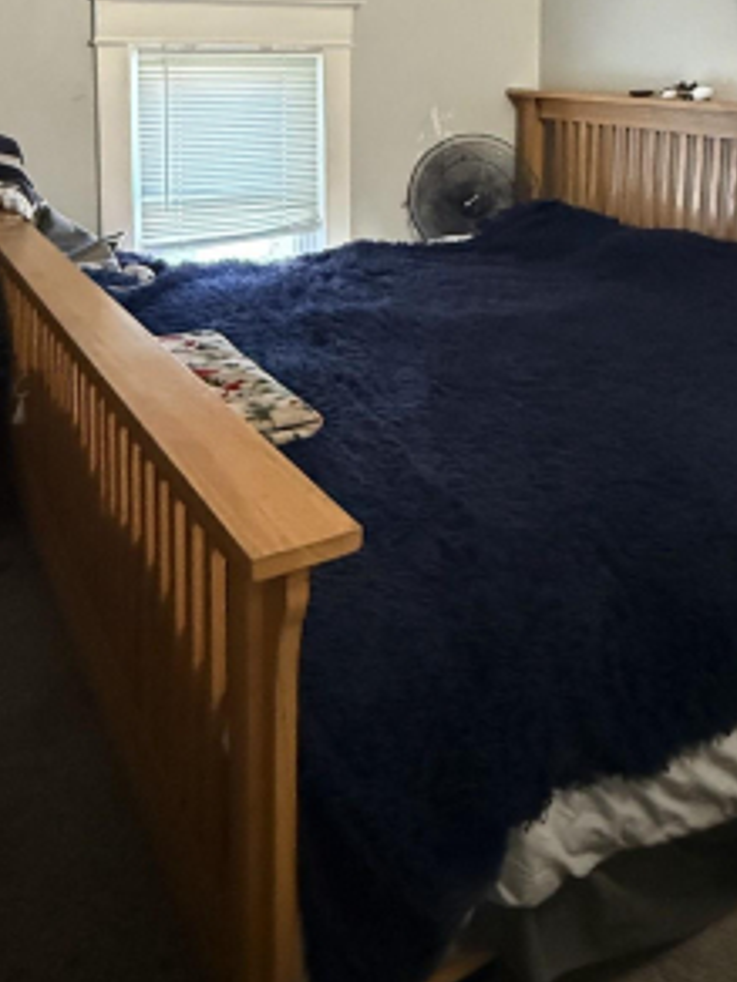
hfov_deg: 44.1
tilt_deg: -5.2
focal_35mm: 32
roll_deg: -0.2
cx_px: 330
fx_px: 908
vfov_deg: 51.7
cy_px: 143
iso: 1250
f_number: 2.2
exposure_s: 1/60
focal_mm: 2.22
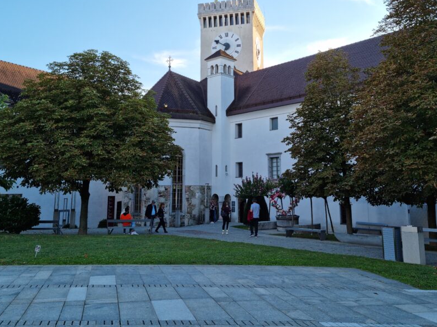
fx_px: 442
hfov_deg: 52.6
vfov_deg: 40.3
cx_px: 225
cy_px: 117
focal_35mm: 35
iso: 25
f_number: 2
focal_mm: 5.9
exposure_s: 1/265
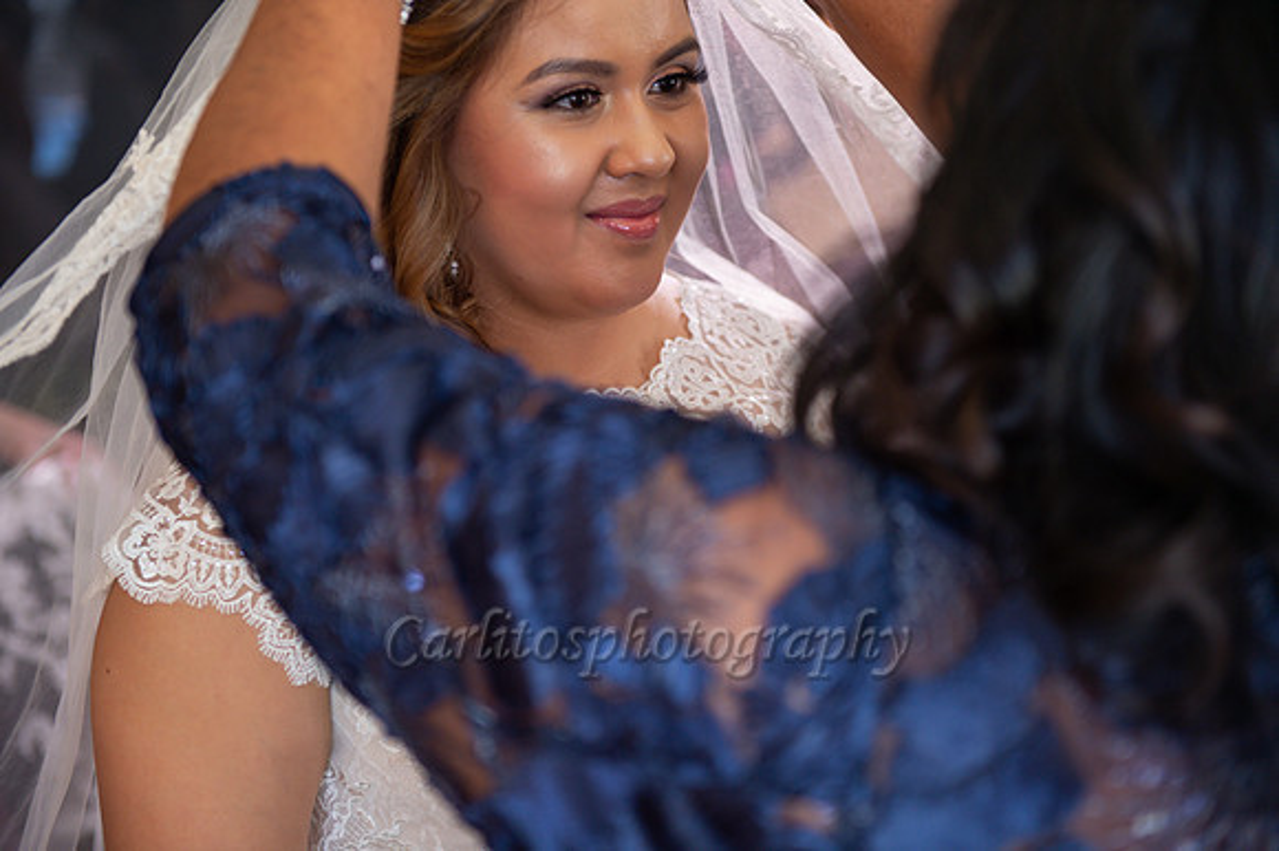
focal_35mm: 70
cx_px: 640
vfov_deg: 19.4
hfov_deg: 28.9
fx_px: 2485
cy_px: 426
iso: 400
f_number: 2.8
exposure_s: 1/60
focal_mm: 70
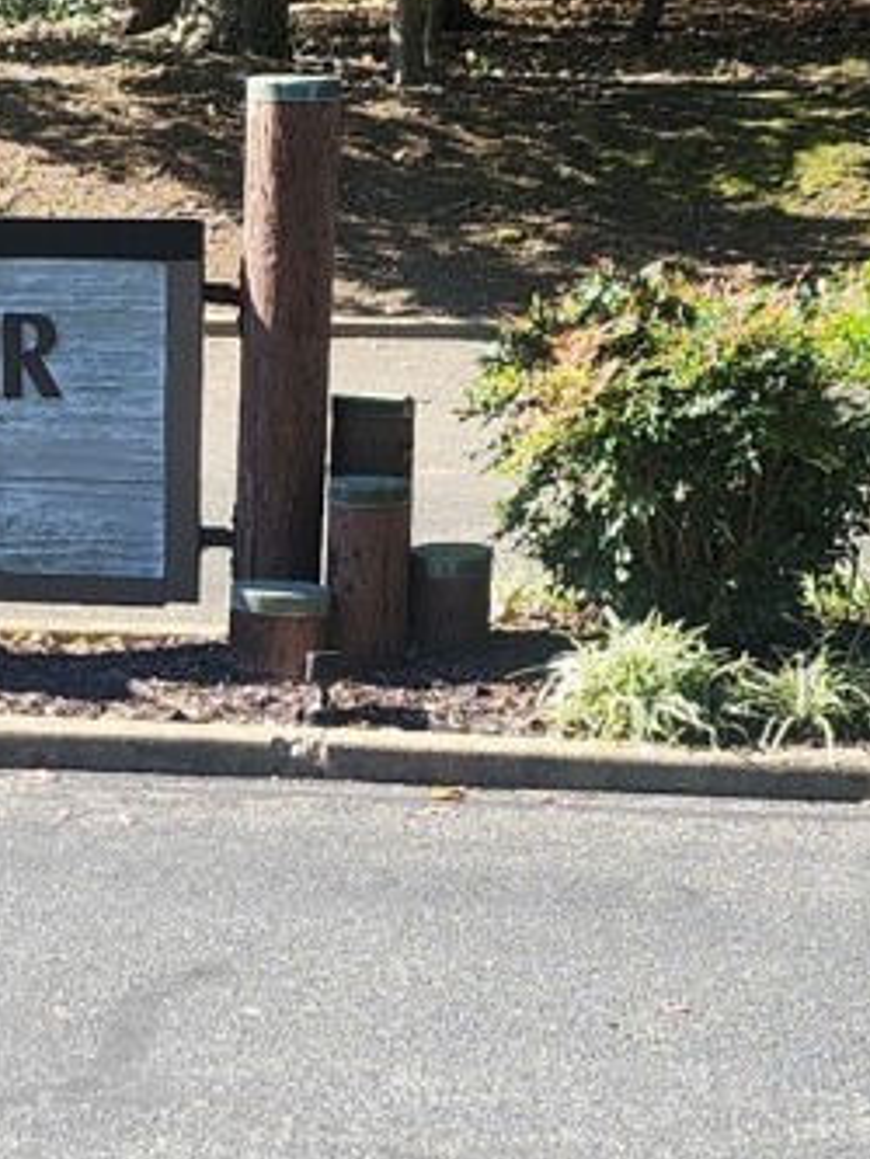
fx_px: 1775
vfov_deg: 36.1
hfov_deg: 25.8
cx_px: -42
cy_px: 668
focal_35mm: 53
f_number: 1.8
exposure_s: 1/322
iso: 25
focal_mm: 5.54
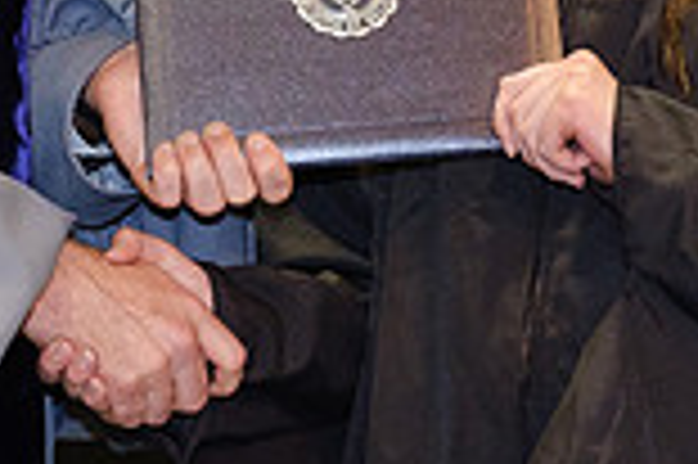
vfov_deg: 6.4
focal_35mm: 214
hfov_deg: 9.6
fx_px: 4145
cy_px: 116
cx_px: 416
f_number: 4
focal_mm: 24.9
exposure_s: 1/125
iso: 1250
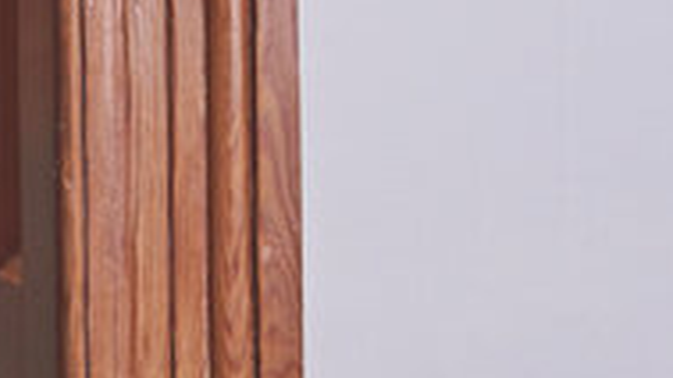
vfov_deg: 5.1
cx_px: -659
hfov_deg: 8.6
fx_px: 4244
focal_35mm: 238
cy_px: 37
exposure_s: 1/119
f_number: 5
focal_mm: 43
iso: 200
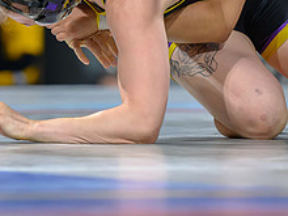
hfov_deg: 4.6
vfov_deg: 3.4
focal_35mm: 435
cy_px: -57
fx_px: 3619
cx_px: 208
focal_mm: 155
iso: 3200
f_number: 2.8
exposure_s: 1/800
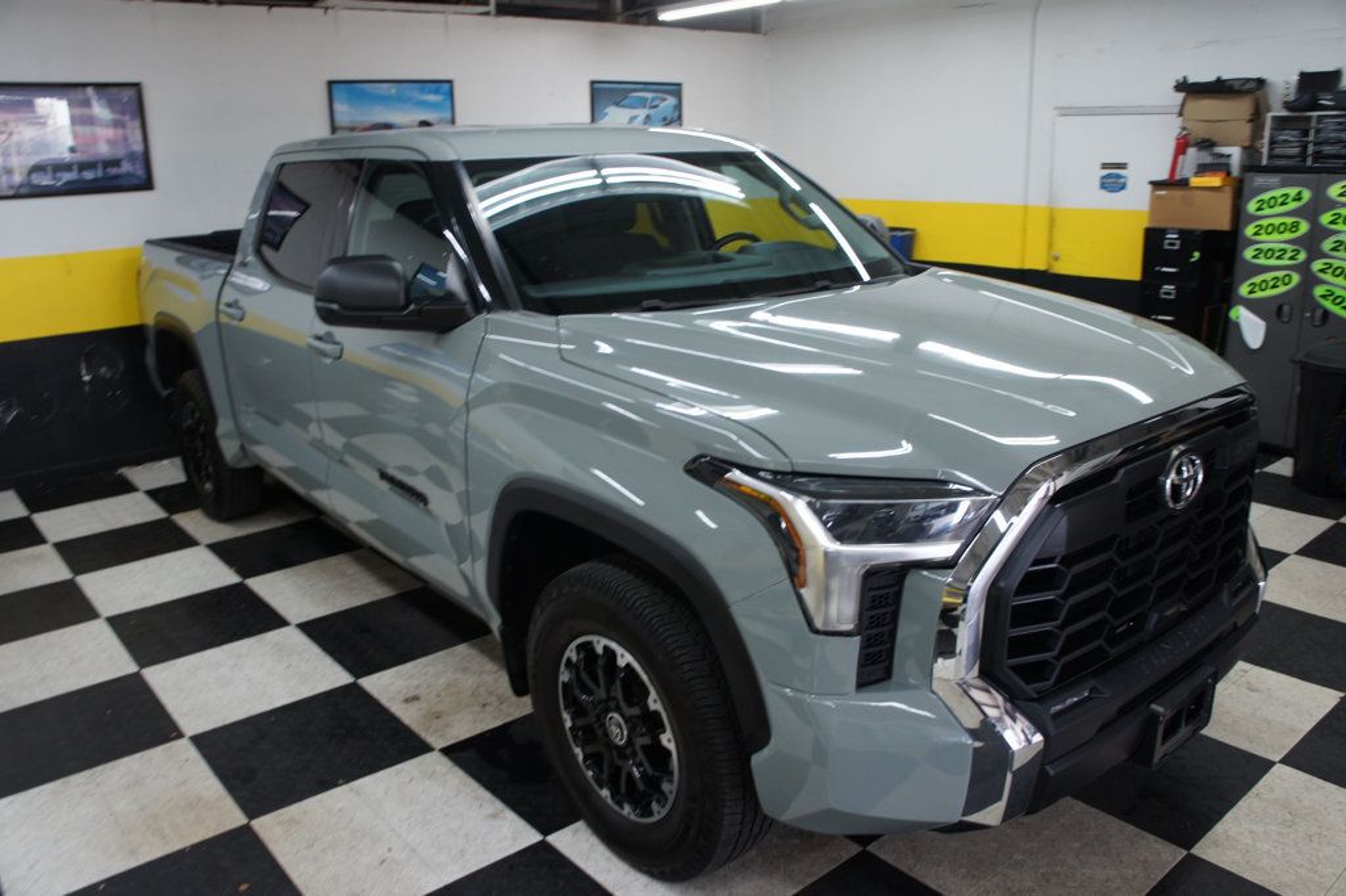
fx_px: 1009
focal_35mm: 27
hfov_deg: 67.4
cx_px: 673
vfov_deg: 47.9
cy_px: 448
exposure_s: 1/30
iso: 200
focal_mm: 18
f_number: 4
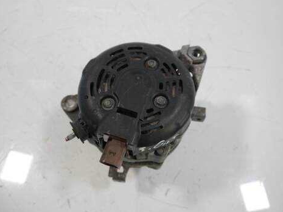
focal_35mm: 31
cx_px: 139
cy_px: 105
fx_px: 253
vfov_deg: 45.4
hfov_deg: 58.4
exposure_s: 1/60
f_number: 3.6
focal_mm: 15
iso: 400
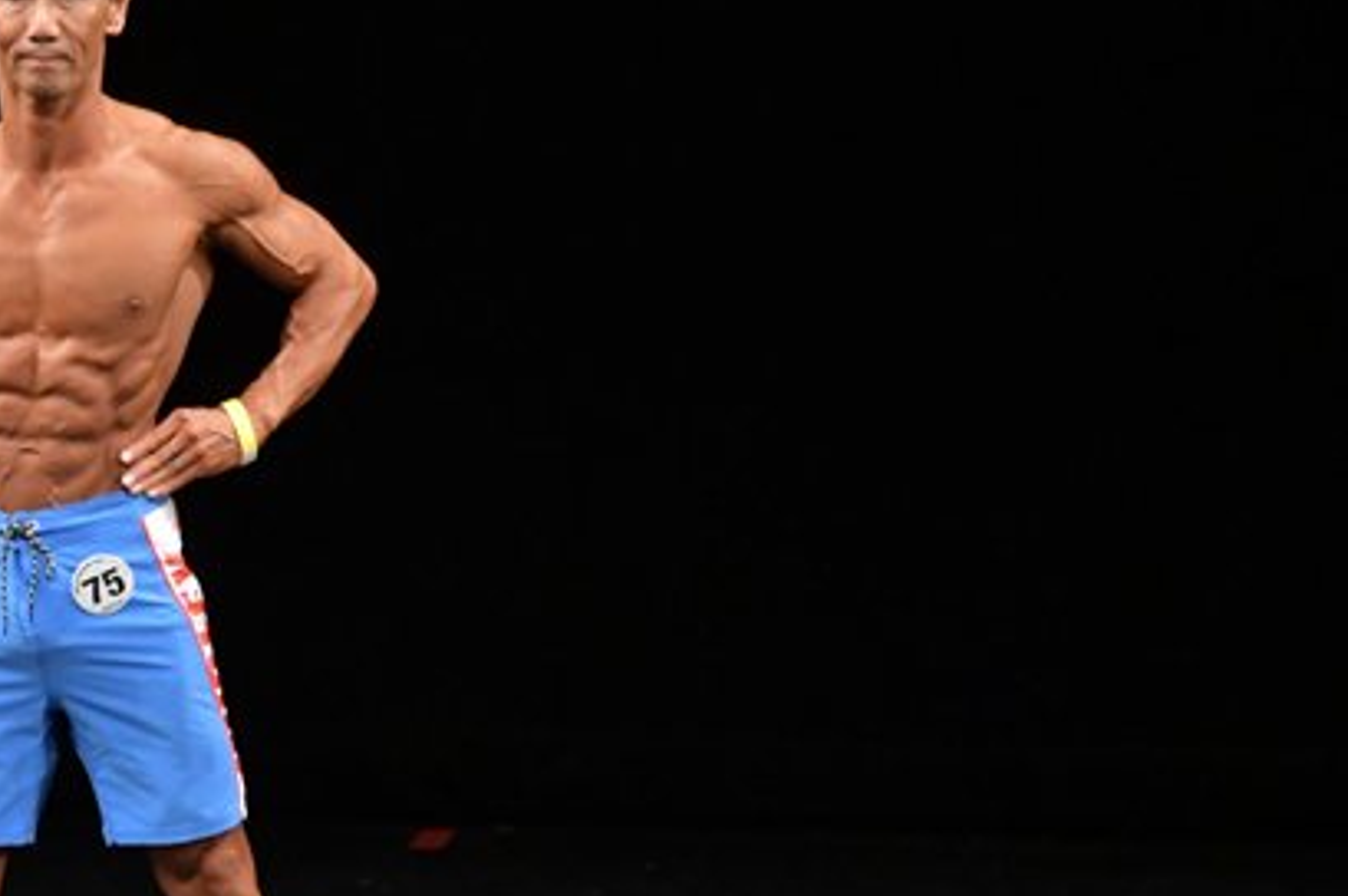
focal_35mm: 512
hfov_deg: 4.0
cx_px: 77
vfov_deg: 2.7
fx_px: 19156
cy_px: 623
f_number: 5.6
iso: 3200
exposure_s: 1/400
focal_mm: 180
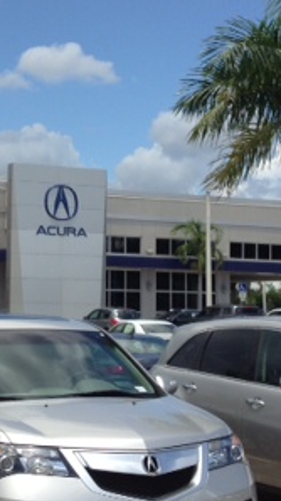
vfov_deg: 25.9
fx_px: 1089
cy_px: 195
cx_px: 37
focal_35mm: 82
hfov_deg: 14.6
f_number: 2.4
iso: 50
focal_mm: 4.28
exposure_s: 1/1416
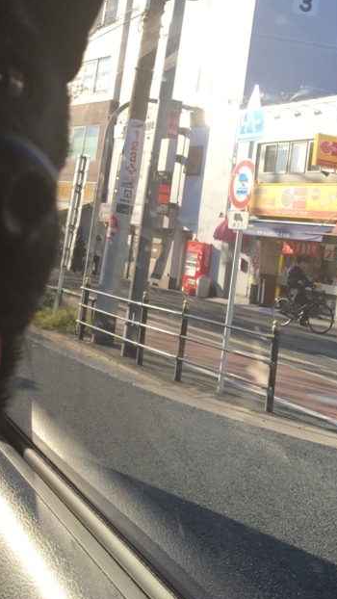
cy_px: 134
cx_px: 43
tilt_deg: +7.8
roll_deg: -8.1
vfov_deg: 38.6
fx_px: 826
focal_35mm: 52
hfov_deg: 22.6
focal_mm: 4.15
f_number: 2.2
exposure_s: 1/120
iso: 25
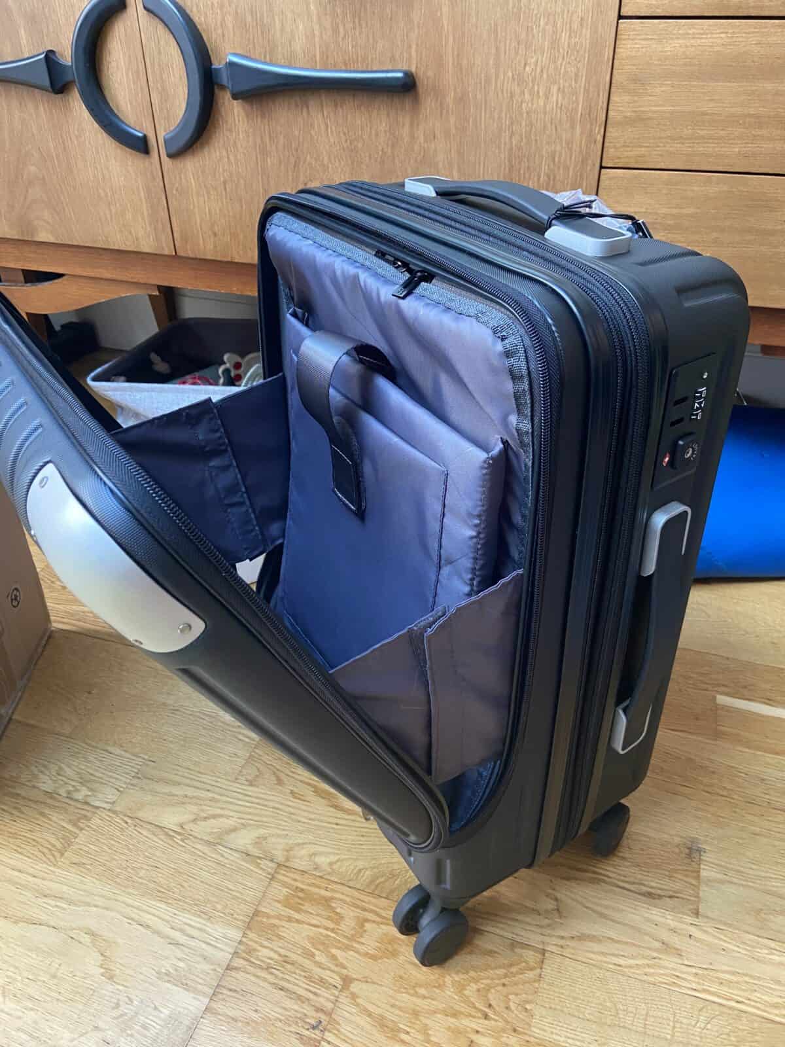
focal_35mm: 26
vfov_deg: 67.3
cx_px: 392
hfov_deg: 53.1
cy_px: 524
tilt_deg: -33.0
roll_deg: +1.5
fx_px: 786
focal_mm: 4.25
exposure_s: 1/60
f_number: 1.8
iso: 400
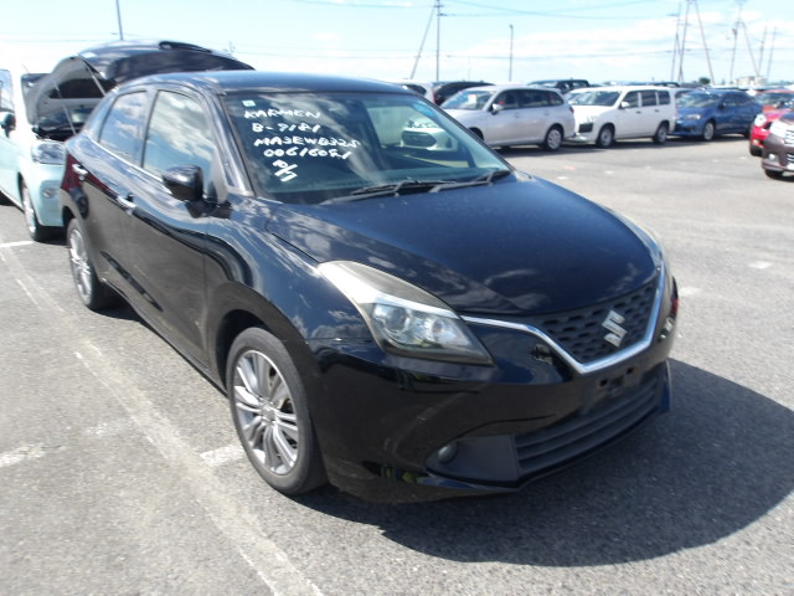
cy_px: 298
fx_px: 619
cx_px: 397
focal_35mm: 27
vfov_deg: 51.4
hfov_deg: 65.3
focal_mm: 4.9
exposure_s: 1/60
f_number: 10.4
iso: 100
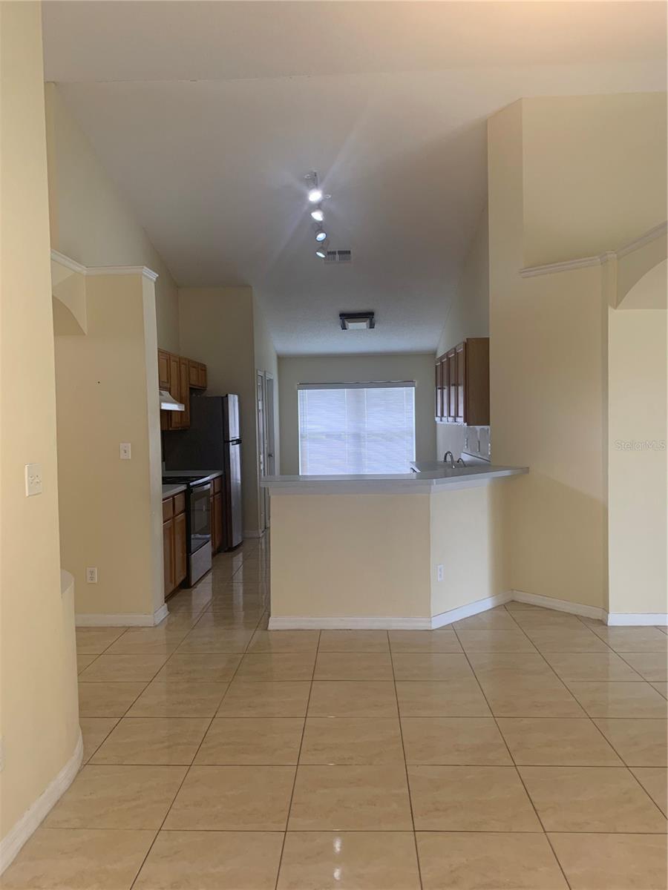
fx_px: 669
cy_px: 445
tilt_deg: -1.6
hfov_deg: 53.1
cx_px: 334
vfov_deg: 67.3
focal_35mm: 26
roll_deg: +0.9
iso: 100
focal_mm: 4.25
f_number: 1.8
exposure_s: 1/63
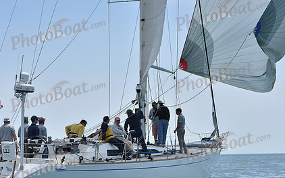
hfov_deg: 16.2
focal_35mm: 129
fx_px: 1002
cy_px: 120
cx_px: 141
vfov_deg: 10.2
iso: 400
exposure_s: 1/1250
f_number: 9
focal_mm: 92
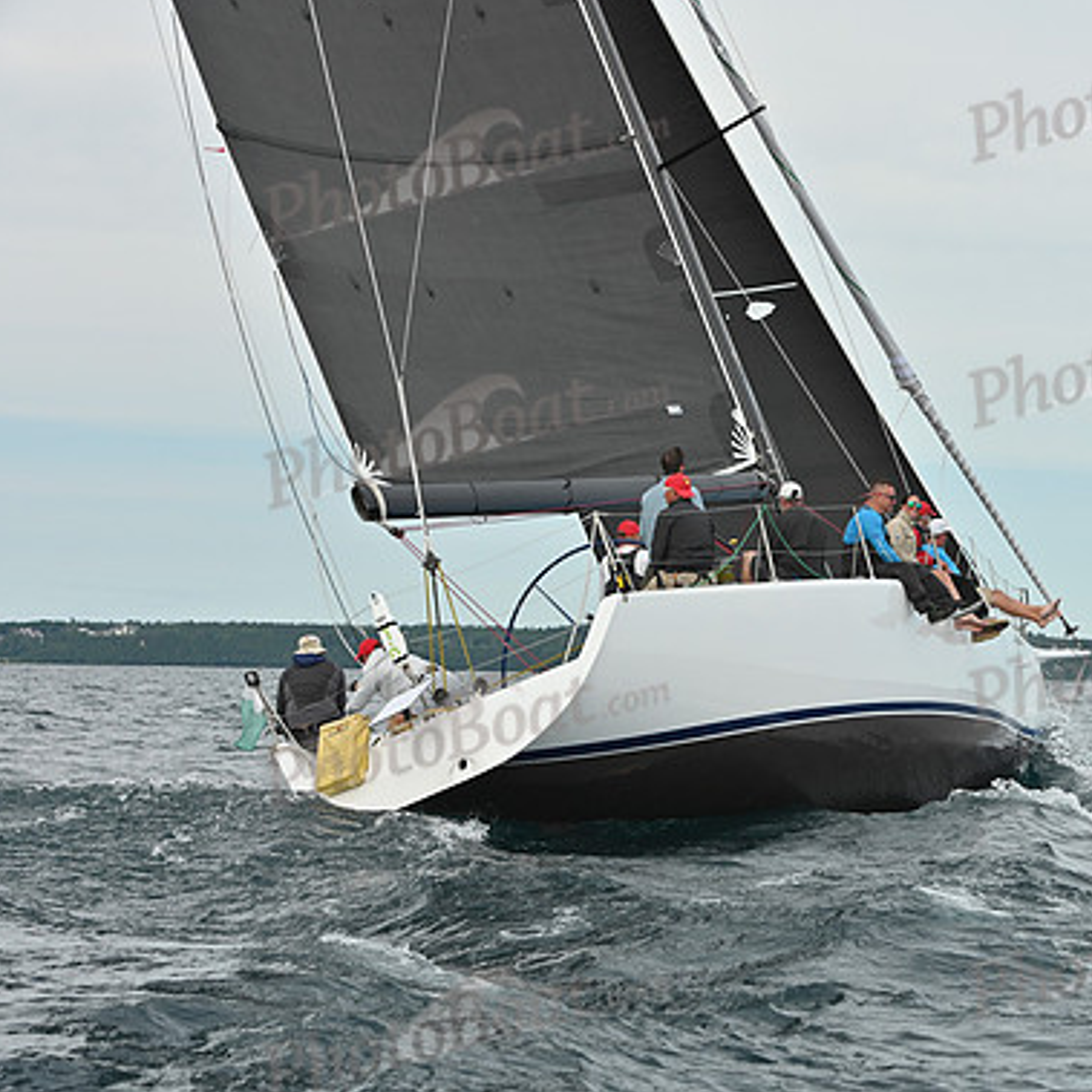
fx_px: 3248
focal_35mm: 91
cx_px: 821
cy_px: 543
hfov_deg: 19.0
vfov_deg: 19.1
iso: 320
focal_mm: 70
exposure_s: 1/1000
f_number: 7.1
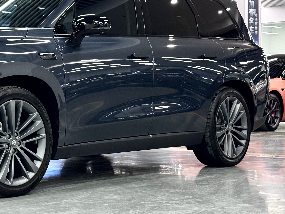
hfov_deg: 21.3
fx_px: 741
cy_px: 101
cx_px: 31
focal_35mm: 90
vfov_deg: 16.4
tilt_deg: -0.6
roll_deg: +0.0
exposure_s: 1/60
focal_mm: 6.76
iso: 200
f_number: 1.78
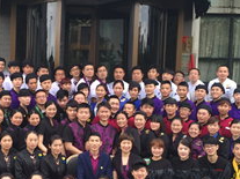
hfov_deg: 27.6
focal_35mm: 70
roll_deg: -2.4
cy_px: 105
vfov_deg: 21.0
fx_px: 485
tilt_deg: -3.2
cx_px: 73
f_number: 2.2
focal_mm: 4.15
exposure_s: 1/100
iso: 32
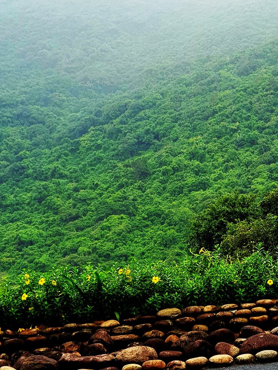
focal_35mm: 84
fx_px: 899
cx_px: 221
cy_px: 132
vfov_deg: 23.2
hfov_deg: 17.4
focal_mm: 6
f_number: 2.4
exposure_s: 1/100
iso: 100
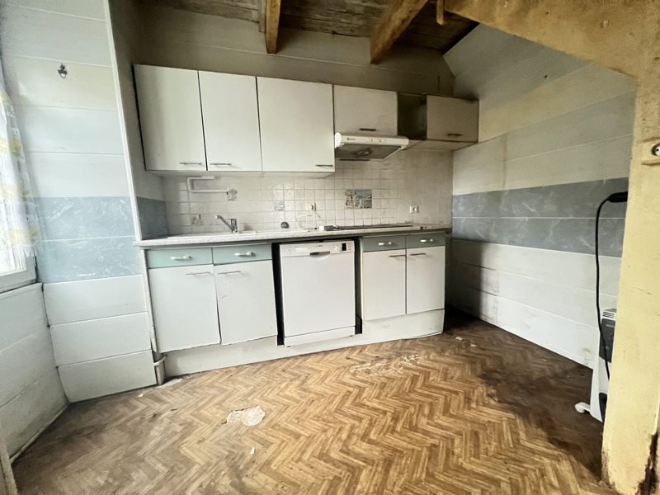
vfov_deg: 89.9
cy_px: 248
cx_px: 330
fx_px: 248
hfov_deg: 106.2
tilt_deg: -6.4
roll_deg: +1.7
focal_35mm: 13
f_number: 1.8
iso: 1000
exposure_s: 1/60
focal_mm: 1.57
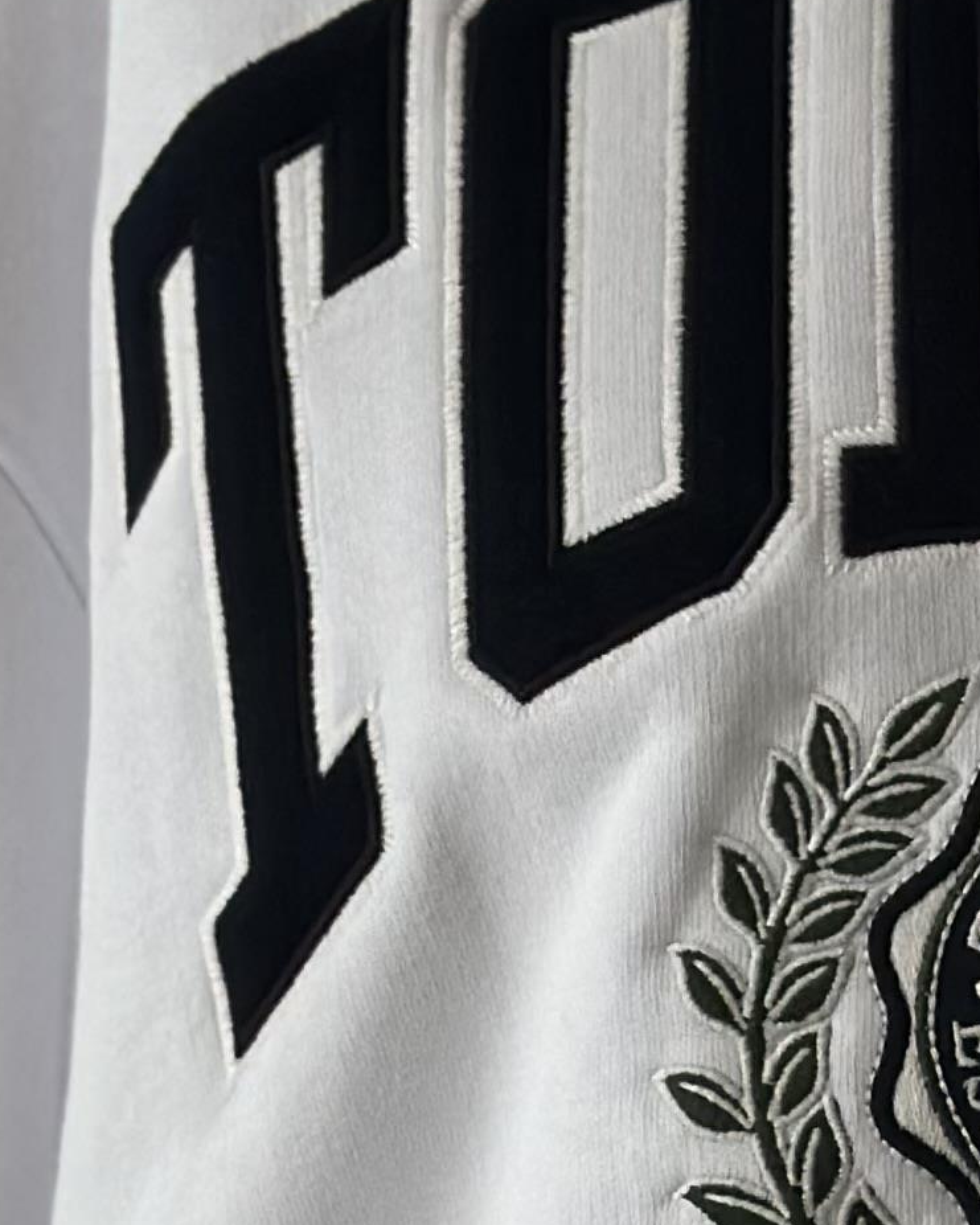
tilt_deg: -1.1
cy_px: 1316
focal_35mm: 204
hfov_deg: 7.5
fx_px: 7395
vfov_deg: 9.4
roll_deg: -0.2
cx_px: 1178
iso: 125
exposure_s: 1/60
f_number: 1.78
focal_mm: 6.86
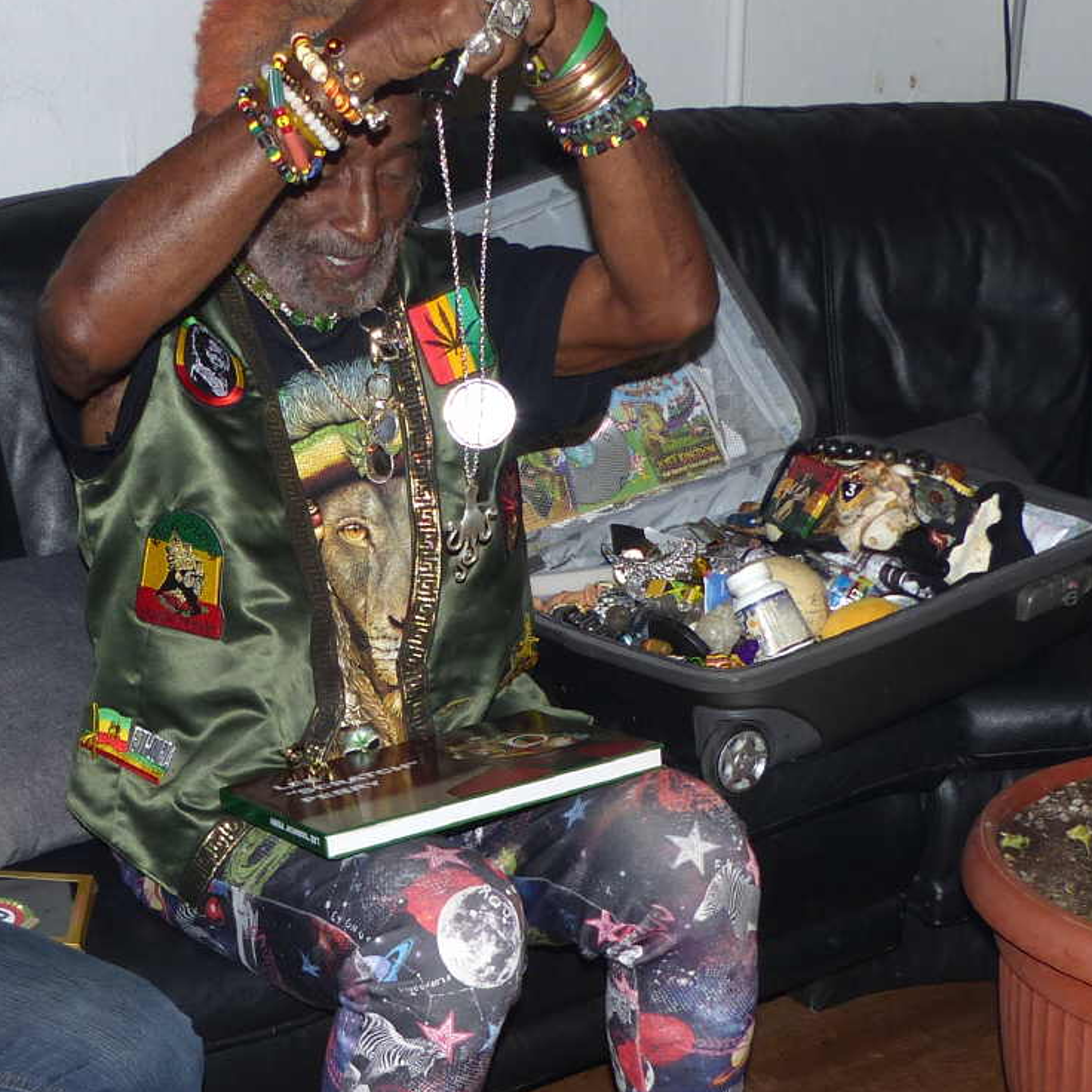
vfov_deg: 54.0
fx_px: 1071
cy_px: 497
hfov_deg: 54.0
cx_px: 550
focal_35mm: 30
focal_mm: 4.5
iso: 100
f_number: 2.8
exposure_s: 1/160
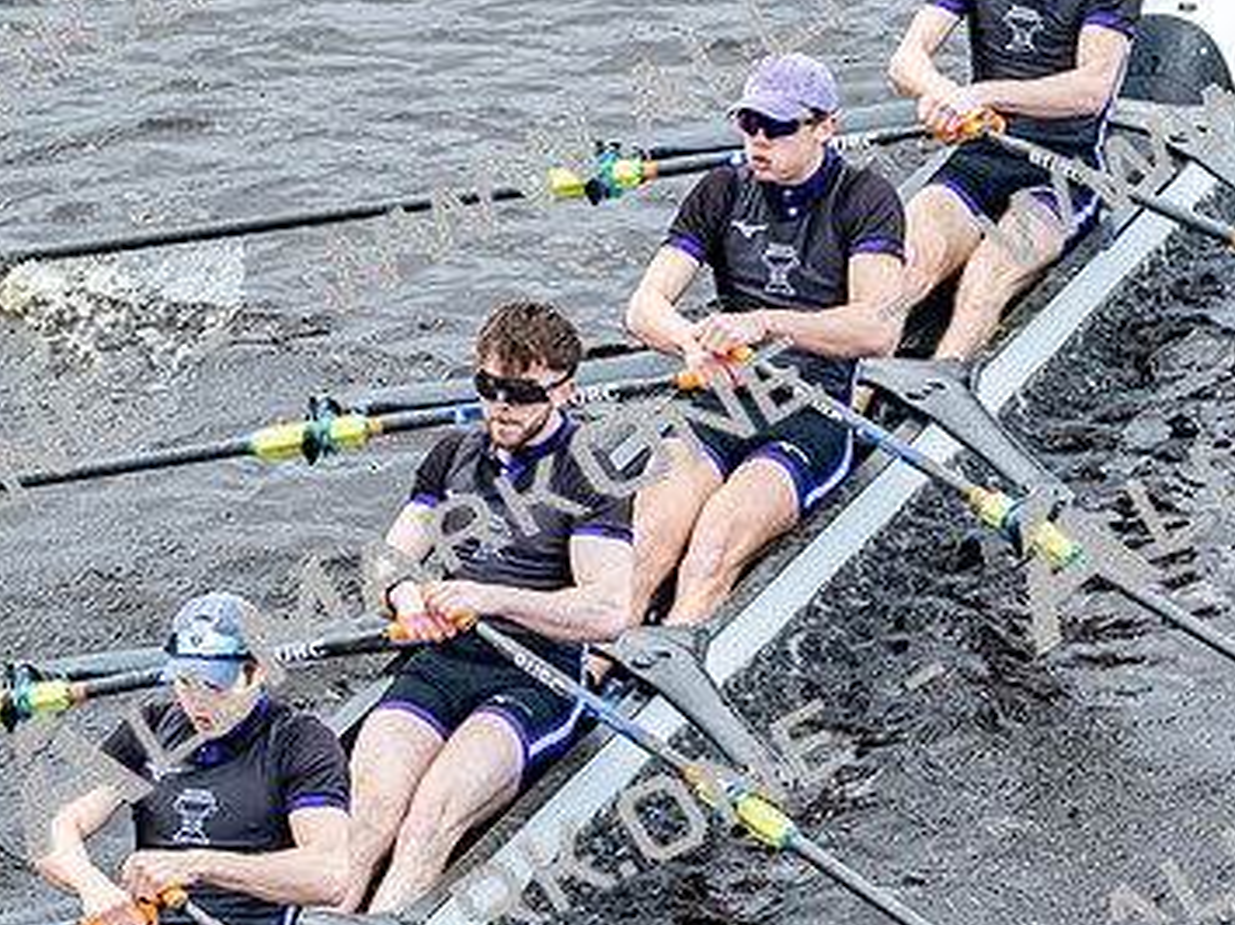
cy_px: 325
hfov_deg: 4.6
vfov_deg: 3.4
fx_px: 15514
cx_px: 720
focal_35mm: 435
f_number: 5.6
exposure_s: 1/1250
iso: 2000
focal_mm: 277
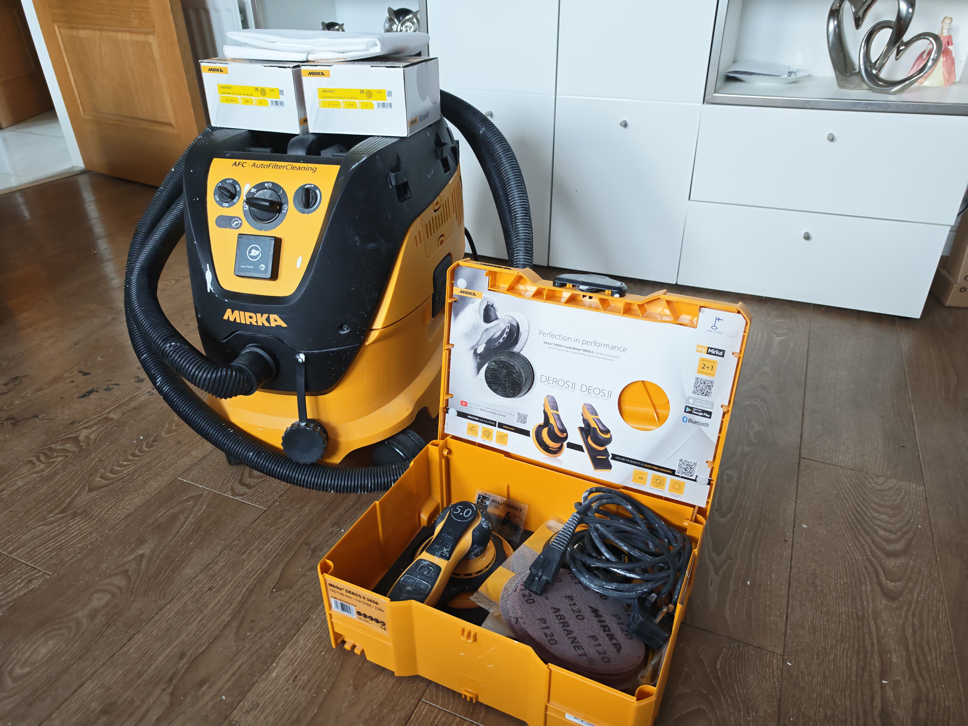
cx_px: 484
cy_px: 363
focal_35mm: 23
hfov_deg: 73.9
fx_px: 643
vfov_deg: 58.9
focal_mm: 6.55
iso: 200
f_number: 1.6
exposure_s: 1/33
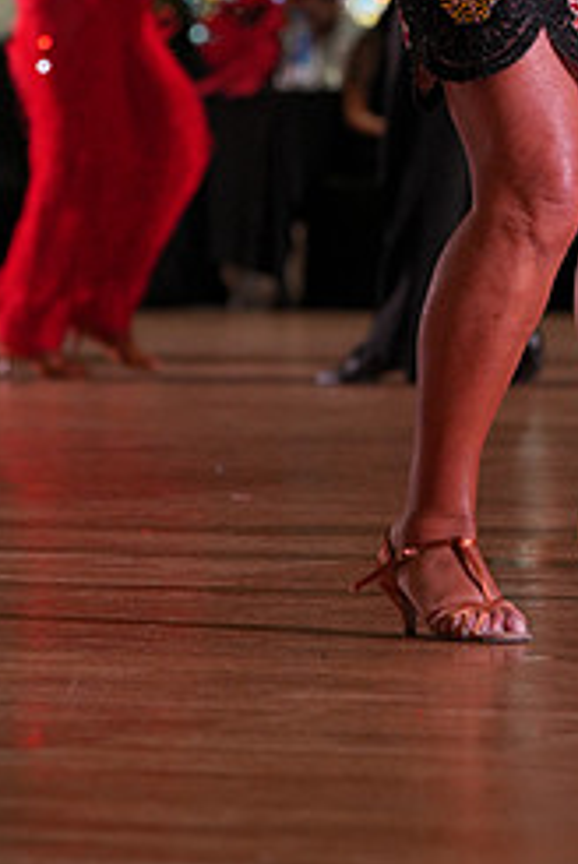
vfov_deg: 7.5
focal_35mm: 272
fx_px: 6532
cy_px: -130
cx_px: 654
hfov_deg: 5.1
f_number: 4
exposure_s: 1/400
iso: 800
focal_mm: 115
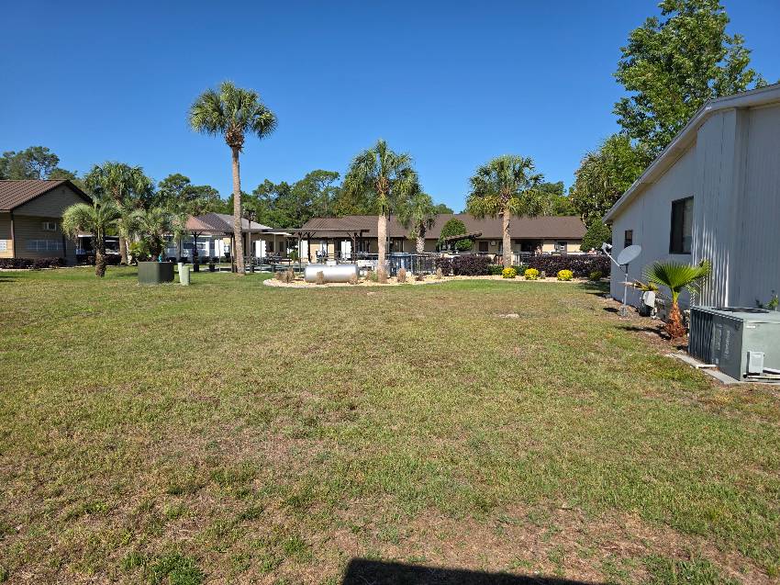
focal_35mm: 23
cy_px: 292
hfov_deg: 73.9
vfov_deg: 58.9
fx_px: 518
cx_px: 390
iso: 80
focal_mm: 6.3
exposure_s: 1/7061
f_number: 1.7
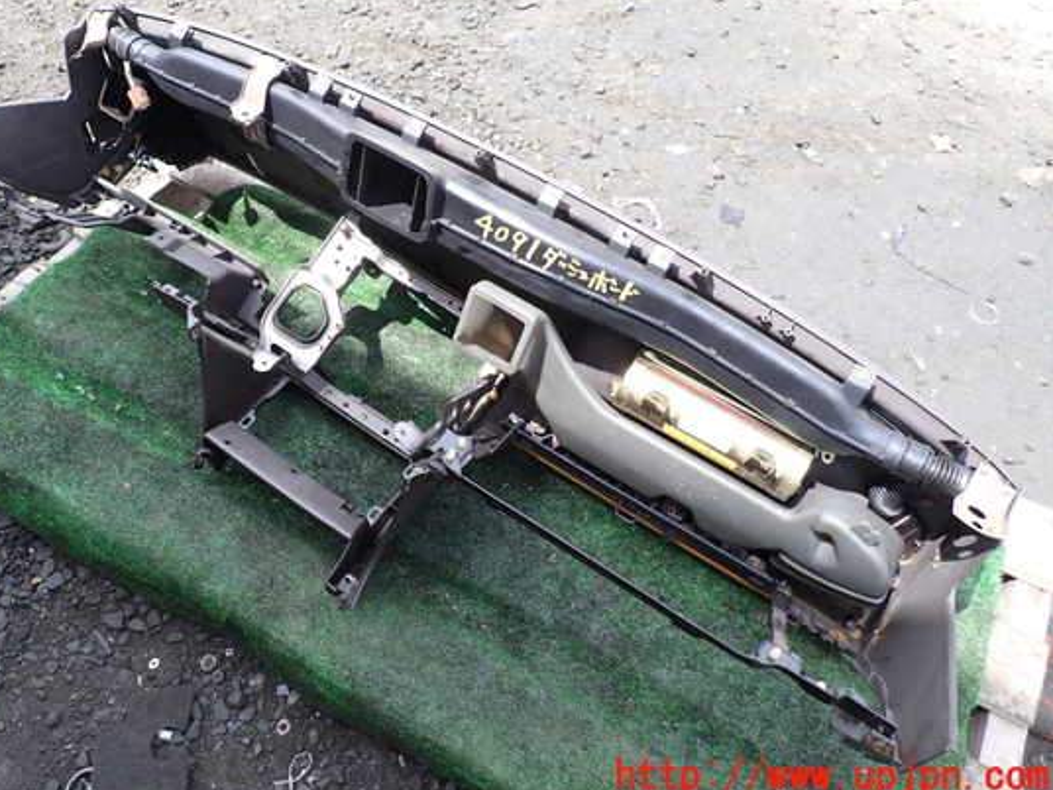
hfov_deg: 63.3
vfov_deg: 49.7
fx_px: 852
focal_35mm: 28
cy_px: 360
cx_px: 470
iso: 100
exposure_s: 1/250
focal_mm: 4.5
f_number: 2.8
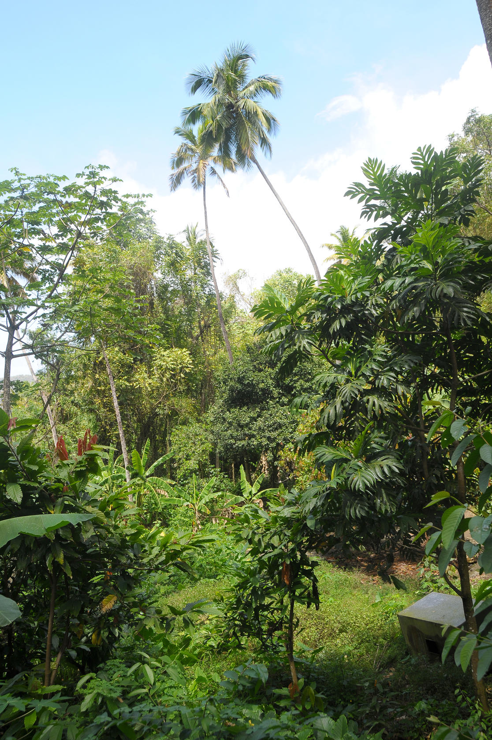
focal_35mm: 30
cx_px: 246
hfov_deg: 43.5
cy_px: 370
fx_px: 616
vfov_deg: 62.0
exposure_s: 1/200
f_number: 7.1
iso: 200
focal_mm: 20
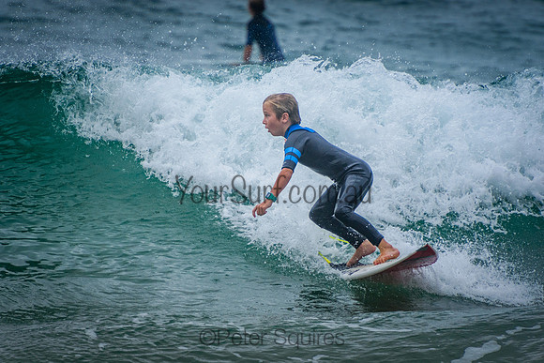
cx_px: 272
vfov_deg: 2.3
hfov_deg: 3.4
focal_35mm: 600
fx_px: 9068
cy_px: 182
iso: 500
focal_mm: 400
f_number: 5.6
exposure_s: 1/2000
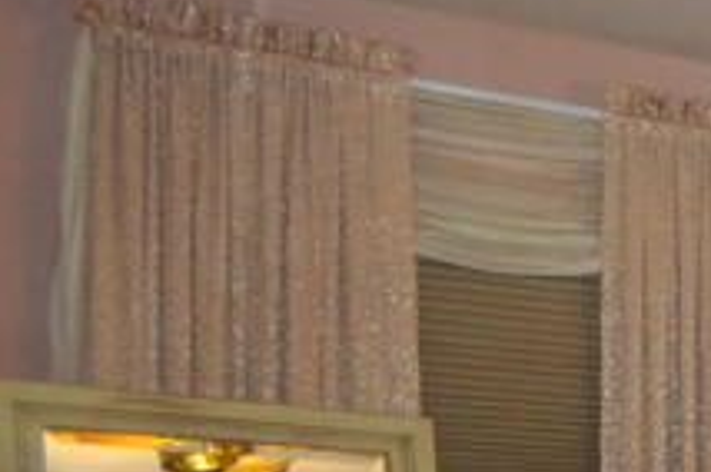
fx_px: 1597
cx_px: 1914
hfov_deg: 13.2
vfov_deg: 15.6
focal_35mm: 81
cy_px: 691
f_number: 4
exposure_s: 1/60
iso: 500
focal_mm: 10
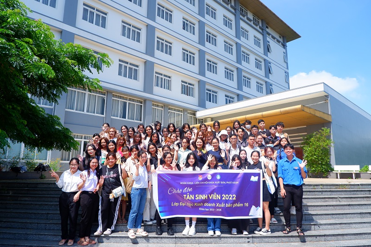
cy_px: 124
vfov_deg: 53.1
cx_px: 186
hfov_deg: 73.8
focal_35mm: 24
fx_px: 247
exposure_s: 1/1300
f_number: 3.6
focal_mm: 16.1
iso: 200
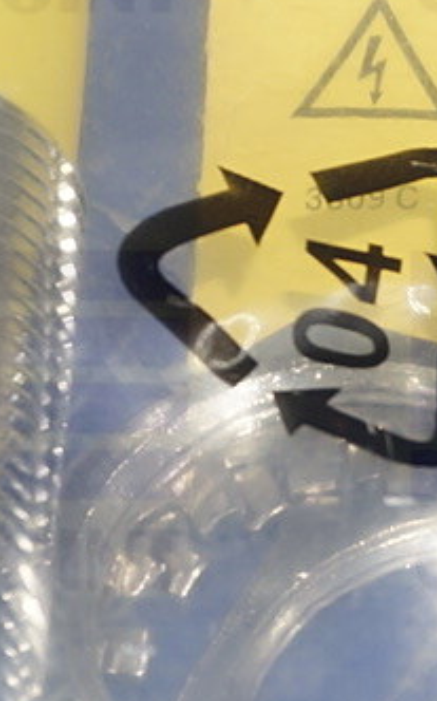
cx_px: 676
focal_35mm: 282
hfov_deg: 4.6
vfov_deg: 7.4
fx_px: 5378
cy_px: 27
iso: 100
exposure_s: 1/60
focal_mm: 25
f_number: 4.5
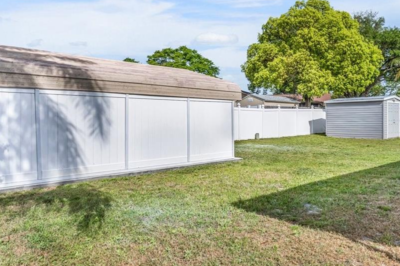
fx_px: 311
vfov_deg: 46.3
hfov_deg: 64.0
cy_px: 117
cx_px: 264
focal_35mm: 28
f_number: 8
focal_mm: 14
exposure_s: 1/1250
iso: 400
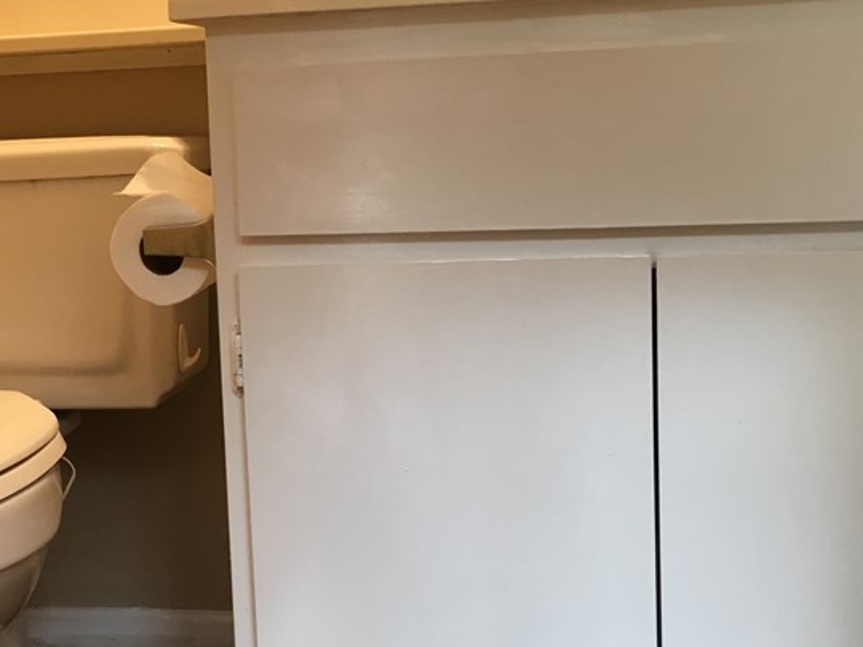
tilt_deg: -9.3
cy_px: 294
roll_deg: +2.3
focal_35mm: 55
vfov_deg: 26.5
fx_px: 1371
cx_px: 232
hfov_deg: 34.3
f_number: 2.2
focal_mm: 4.15
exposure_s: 1/30
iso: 64
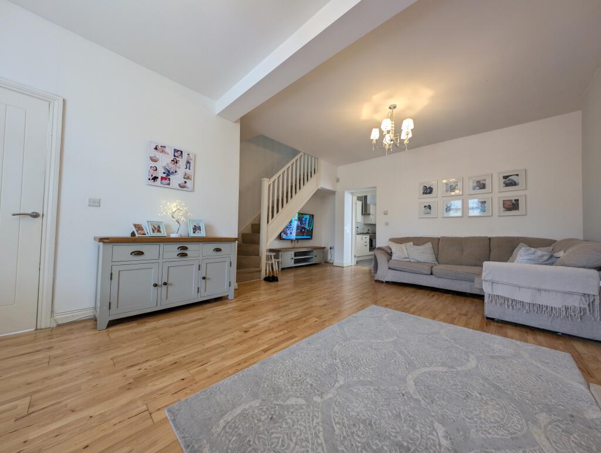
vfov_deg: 94.6
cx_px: 300
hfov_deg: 110.5
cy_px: 226
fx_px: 209
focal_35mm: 12
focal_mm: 2.23
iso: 41
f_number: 1.95
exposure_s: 1/21.5
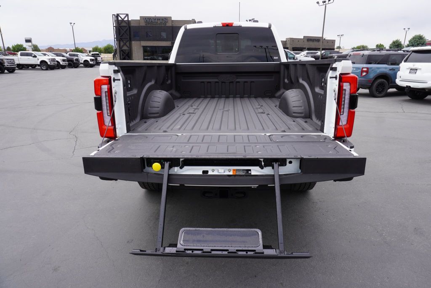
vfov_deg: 53.2
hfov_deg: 73.7
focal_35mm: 24
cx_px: 216
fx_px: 287
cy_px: 144
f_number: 8
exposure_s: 1/125
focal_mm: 16
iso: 100
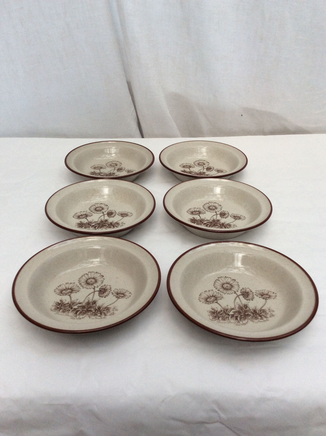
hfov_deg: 44.1
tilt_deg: -33.1
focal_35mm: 32
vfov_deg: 56.9
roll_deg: +0.0
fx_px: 403
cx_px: 163
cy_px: 218
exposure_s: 1/100
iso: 50
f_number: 2.4
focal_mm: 3.3
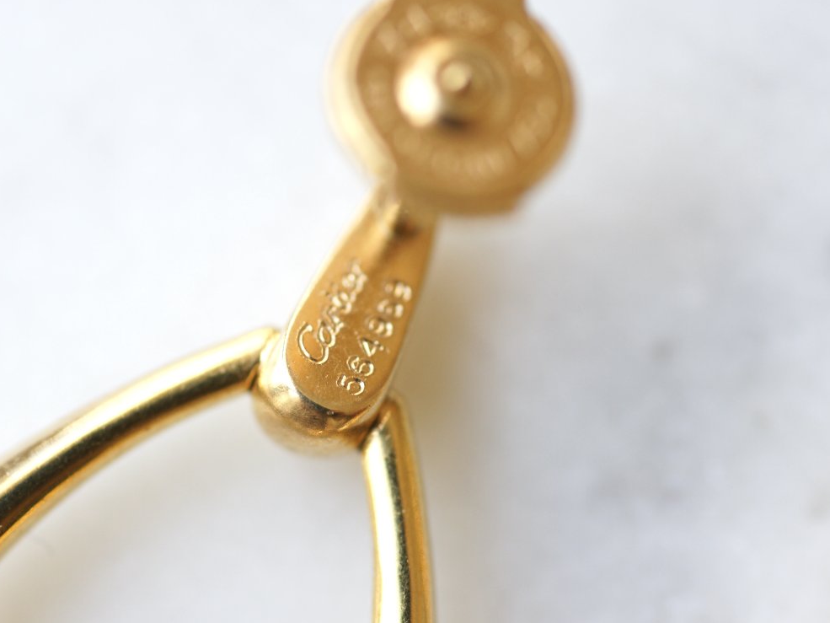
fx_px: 2950
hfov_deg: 16.0
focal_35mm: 123
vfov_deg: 12.1
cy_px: 335
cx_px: 335
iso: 200
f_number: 3.2
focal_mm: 70
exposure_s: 1/125
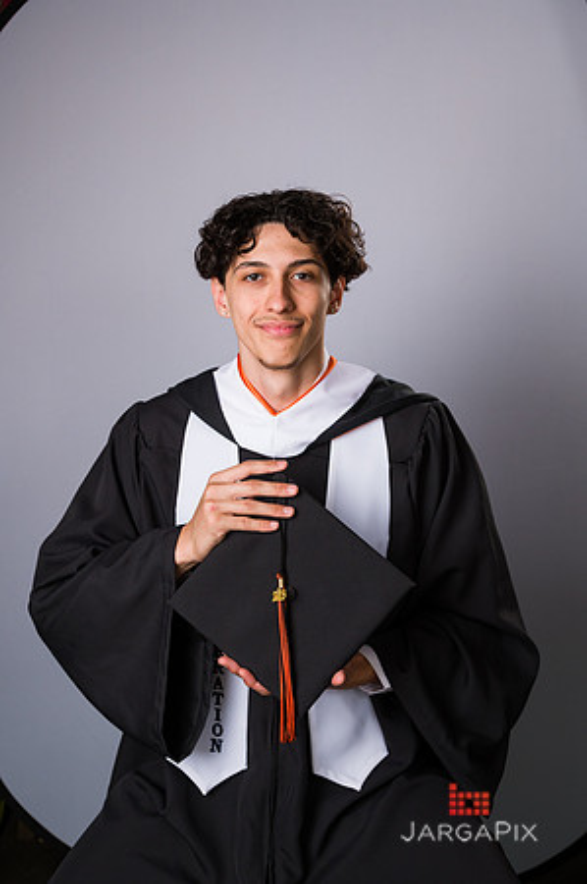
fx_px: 1961
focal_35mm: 80
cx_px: 294
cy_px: 442
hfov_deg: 17.0
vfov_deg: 25.4
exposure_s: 1/200
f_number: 8
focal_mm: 80
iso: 800
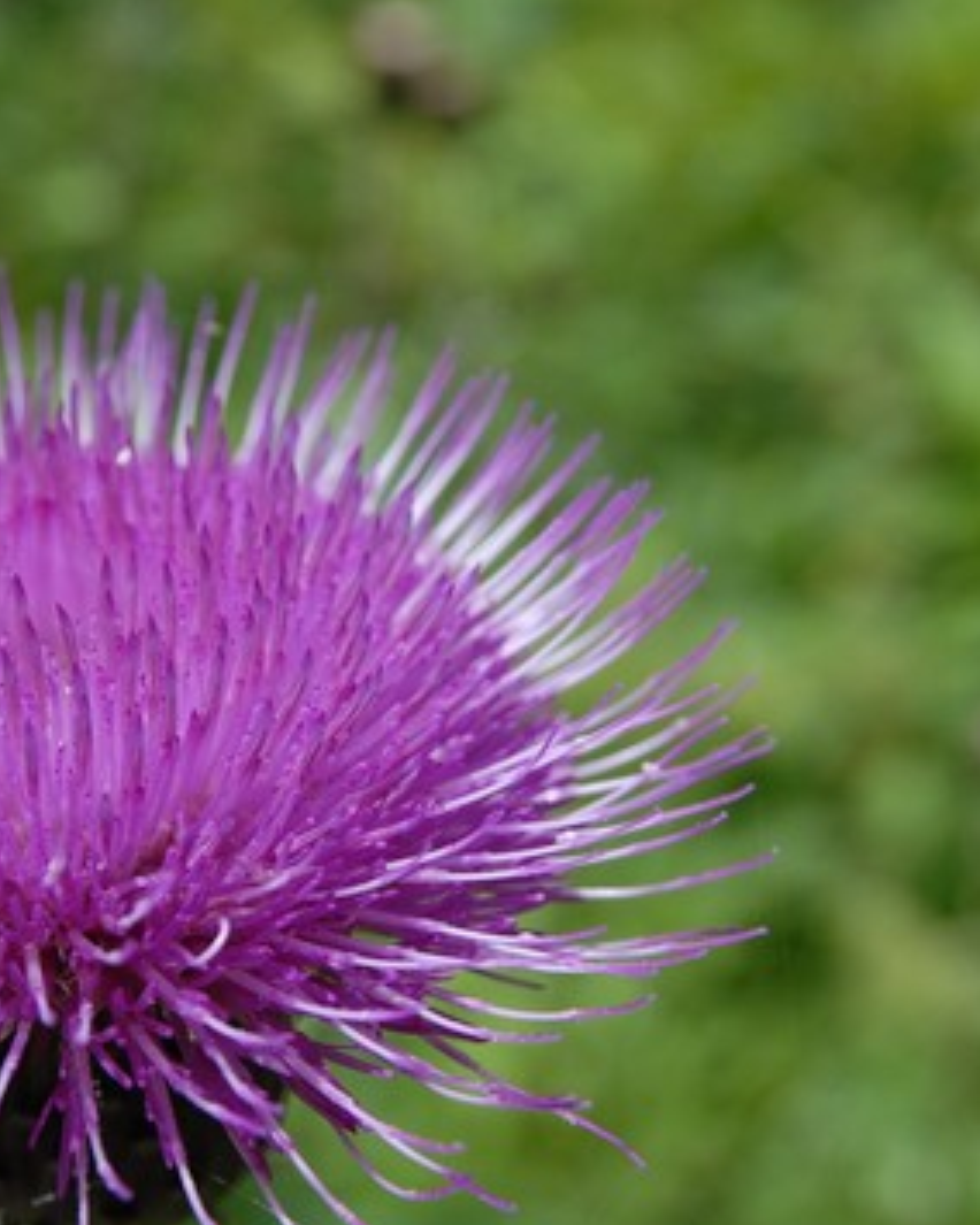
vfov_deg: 22.0
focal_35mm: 87
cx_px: 340
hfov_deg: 17.6
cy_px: 683
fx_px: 3154
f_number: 6.3
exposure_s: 1/160
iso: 100
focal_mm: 34
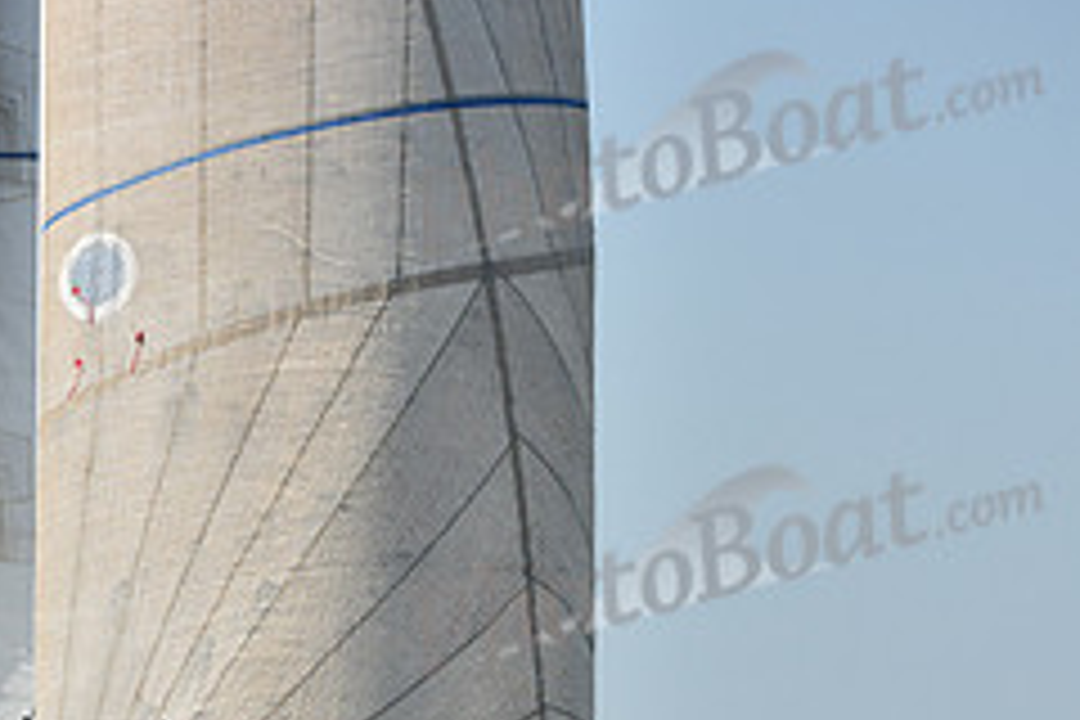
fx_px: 14489
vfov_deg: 2.8
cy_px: 857
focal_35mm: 483
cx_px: 180
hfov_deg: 4.3
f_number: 7.1
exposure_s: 1/1250
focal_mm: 200
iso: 250
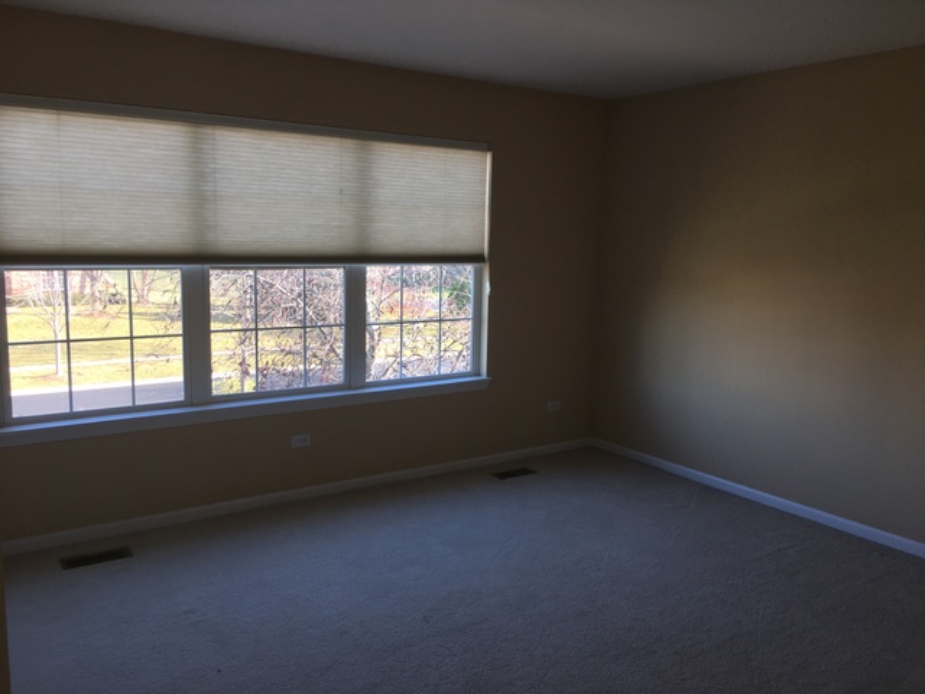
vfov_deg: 48.2
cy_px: 347
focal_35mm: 29
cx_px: 462
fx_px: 775
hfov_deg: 61.7
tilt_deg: -7.0
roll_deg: -1.3
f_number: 2.2
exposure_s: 1/68
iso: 25
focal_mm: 4.15
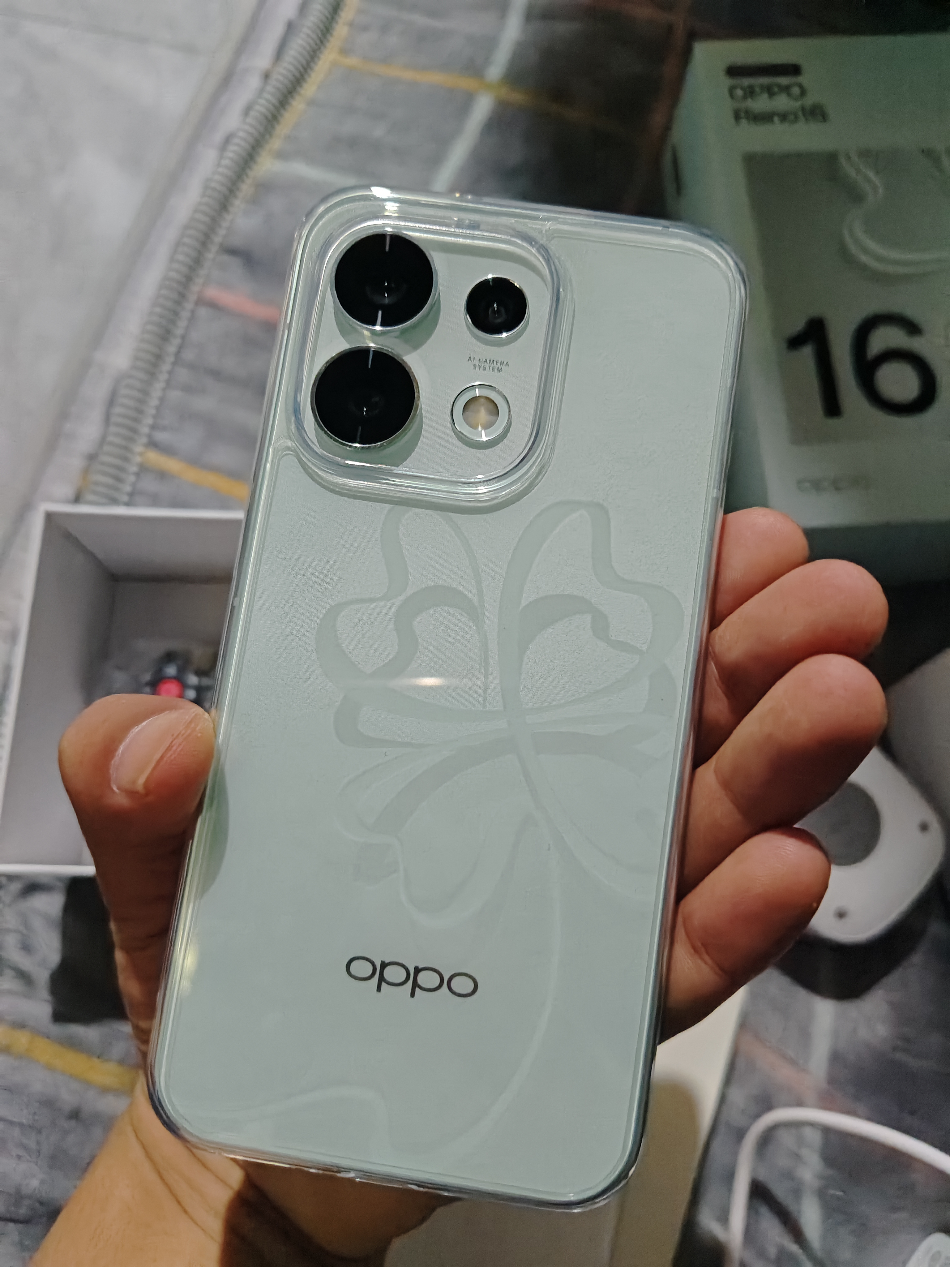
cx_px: 475
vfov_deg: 73.9
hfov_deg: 58.9
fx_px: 842
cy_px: 634
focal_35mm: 23
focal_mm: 5.56
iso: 14241
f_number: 1.88
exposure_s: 1/125
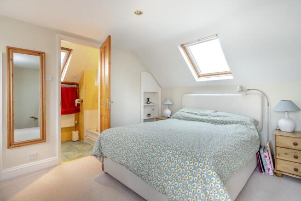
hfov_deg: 90.0
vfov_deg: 67.5
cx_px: 150
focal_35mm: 18
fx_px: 151
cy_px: 100
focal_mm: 18
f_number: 13
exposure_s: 1/1.25
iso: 64
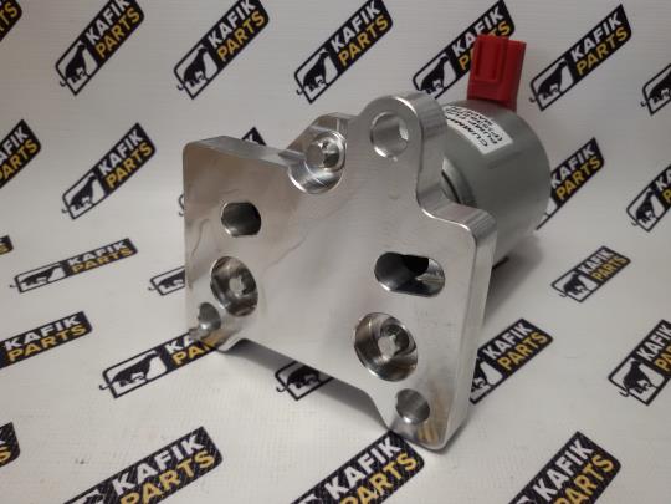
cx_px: 336
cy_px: 252
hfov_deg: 58.4
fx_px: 601
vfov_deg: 45.4
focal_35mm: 31
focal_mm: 2.93
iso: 40
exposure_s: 1/50
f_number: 2.4
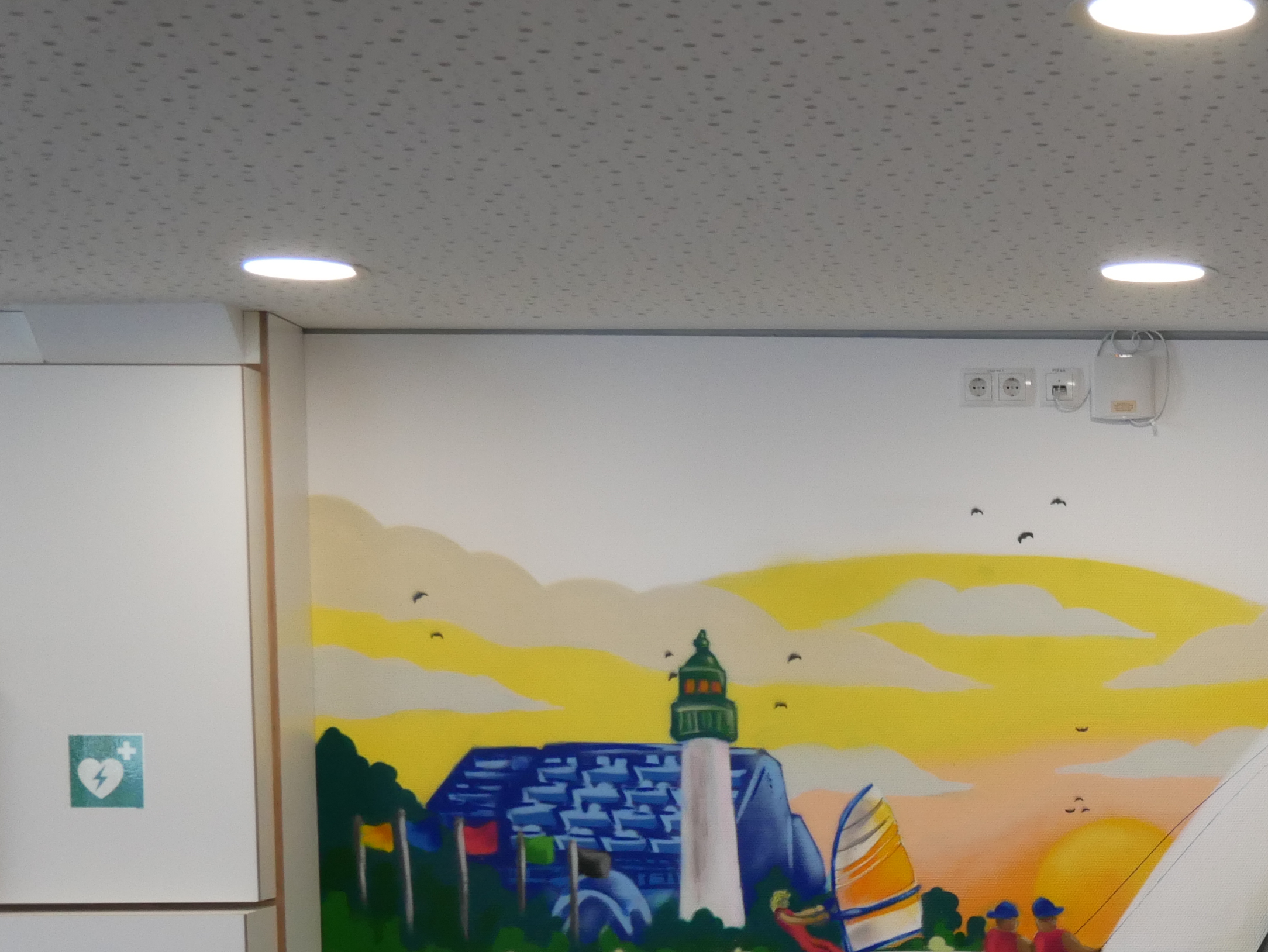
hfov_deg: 25.7
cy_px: 894
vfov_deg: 20.0
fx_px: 2639
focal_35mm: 72
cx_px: 1271
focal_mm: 17
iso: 1000
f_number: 3.8
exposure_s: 1/60
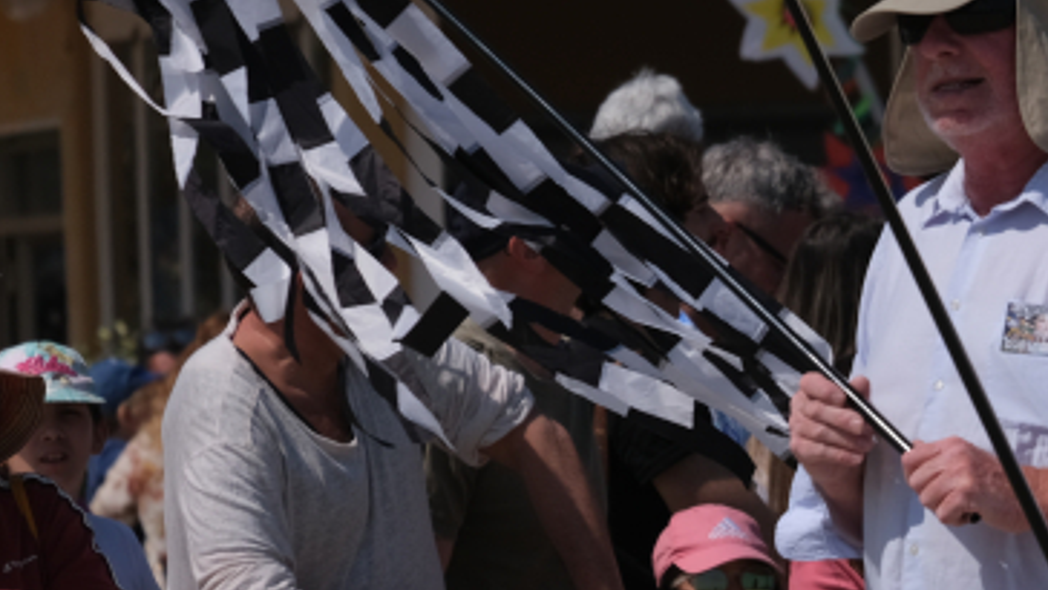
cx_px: 1068
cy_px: 295
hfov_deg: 3.1
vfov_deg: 1.8
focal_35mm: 690
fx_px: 19180
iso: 160
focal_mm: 200
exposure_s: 1/1000
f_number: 8
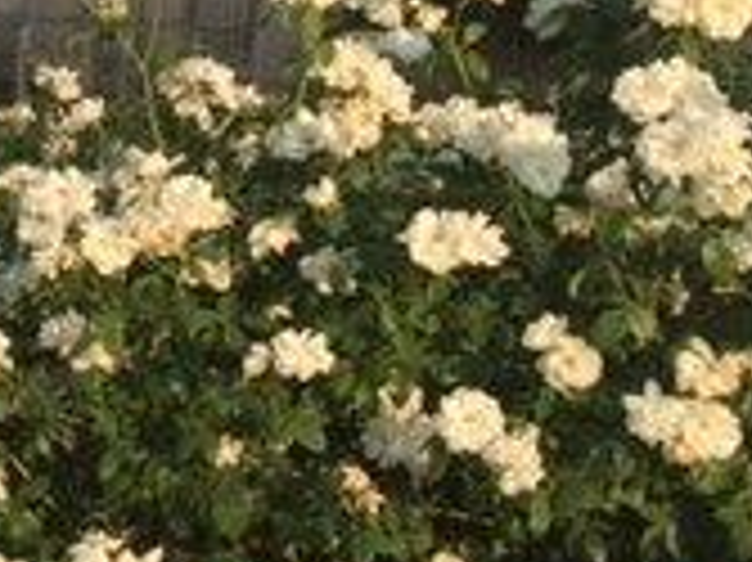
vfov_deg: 13.3
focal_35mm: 111
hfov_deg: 16.5
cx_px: -284
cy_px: 126
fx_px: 2410
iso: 32
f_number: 2.2
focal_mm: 4.15
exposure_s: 1/1163
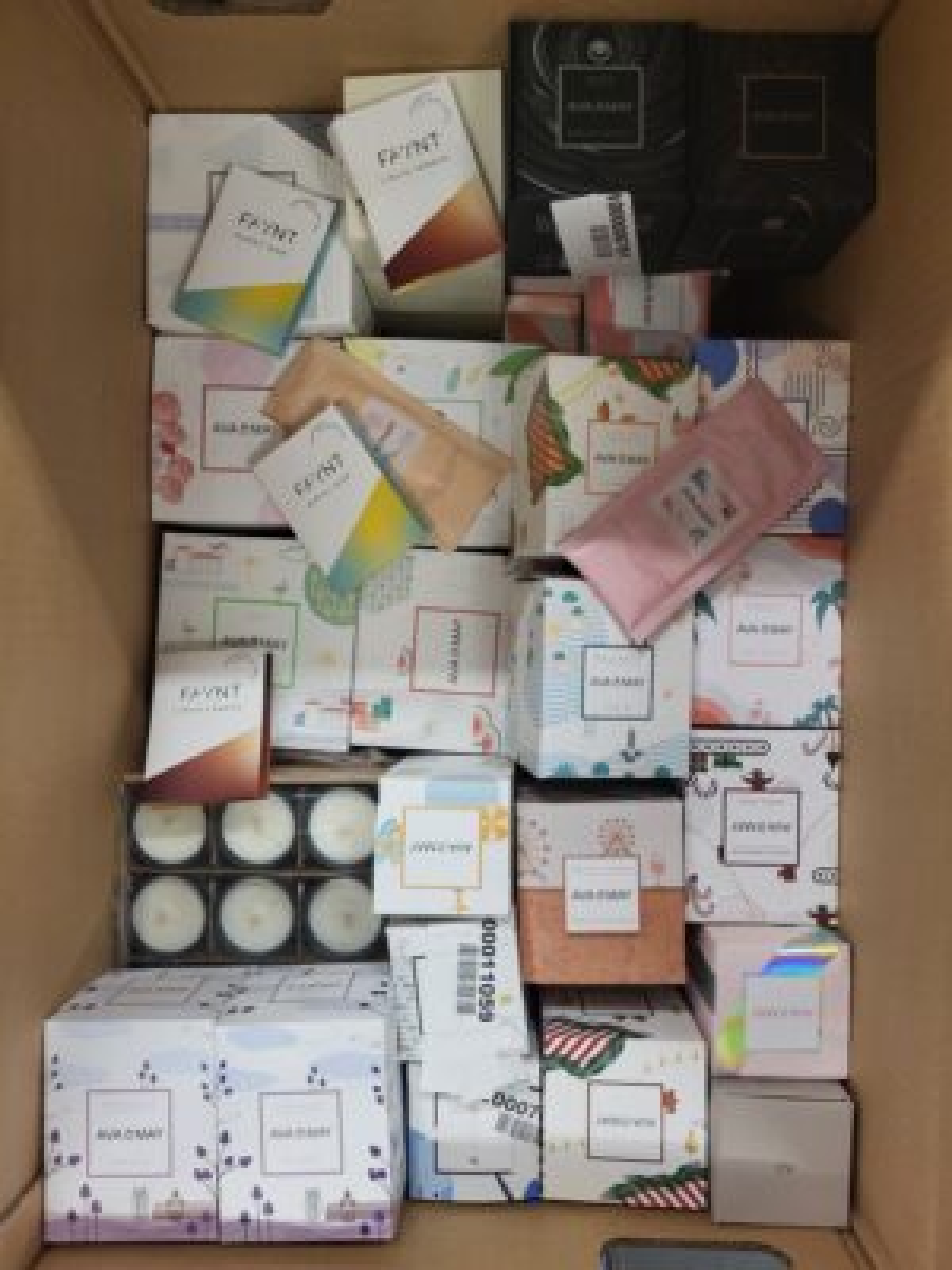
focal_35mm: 26
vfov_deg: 67.3
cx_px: 476
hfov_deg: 53.1
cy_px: 635
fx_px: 953
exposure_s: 1/100
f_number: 1.8
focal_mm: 5.4
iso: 250
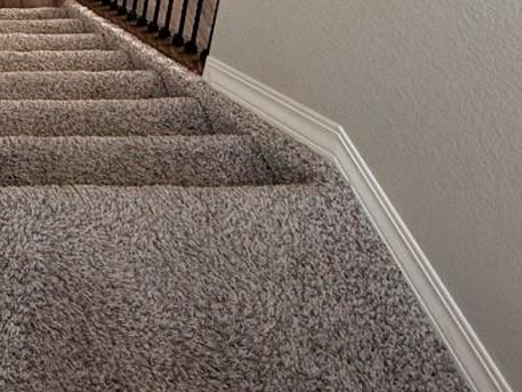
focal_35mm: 50
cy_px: -307
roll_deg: -1.1
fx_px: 754
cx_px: -93
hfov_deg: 32.2
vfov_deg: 20.7
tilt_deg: -20.0
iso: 100
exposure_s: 1/120
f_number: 2.2
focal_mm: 2.22
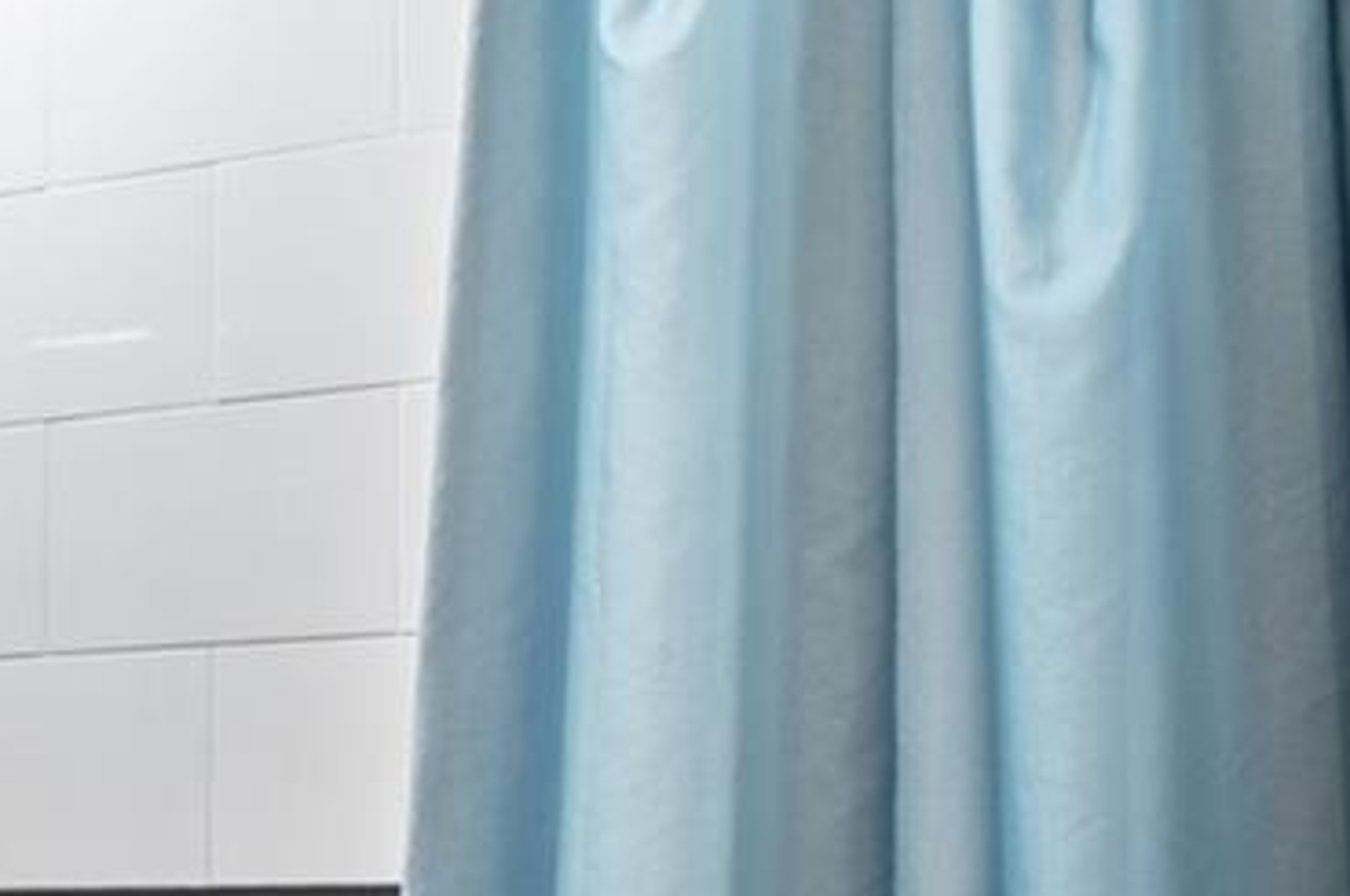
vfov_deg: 19.8
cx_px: -1361
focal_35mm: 65
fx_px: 2434
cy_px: 1029
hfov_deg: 18.9
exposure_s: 1/3
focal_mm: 15
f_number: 8
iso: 200
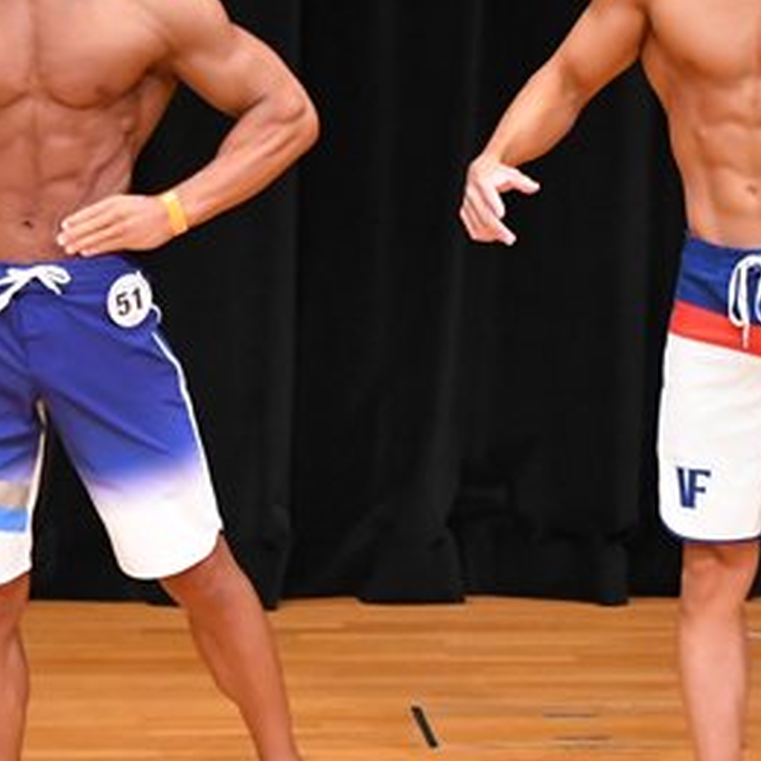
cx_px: 739
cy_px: 347
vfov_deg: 2.7
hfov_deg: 2.7
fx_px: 15993
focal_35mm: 643
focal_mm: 170
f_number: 5.6
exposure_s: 1/400
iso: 5000
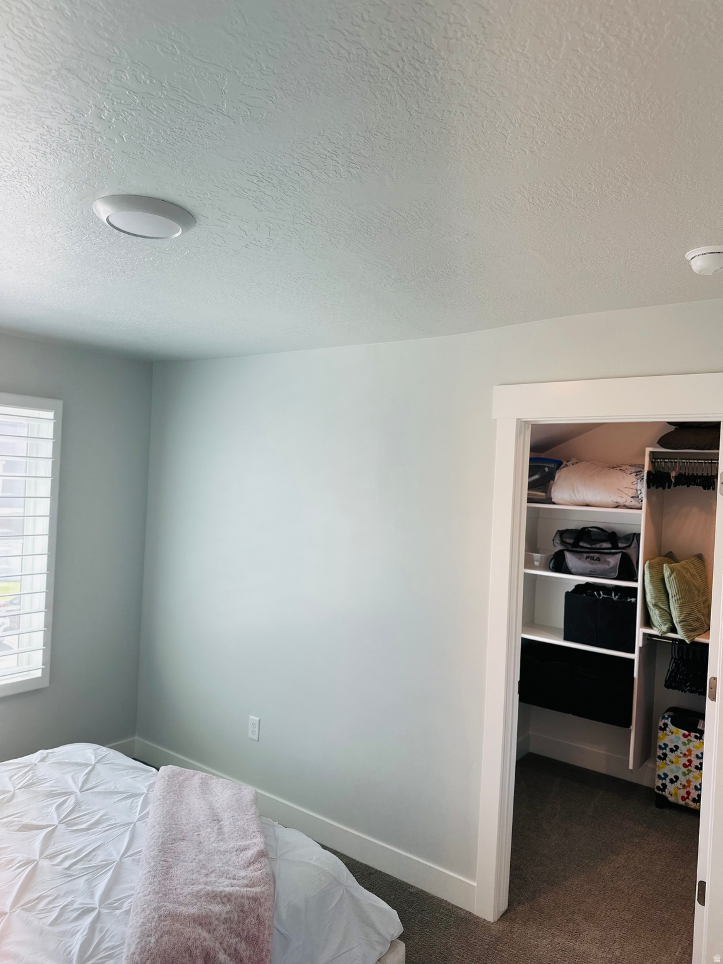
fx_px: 668
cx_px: 362
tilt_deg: +0.7
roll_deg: -3.5
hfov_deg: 56.8
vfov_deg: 71.6
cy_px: 482
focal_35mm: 24
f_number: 1.78
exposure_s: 1/323
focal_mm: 6.86
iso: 80
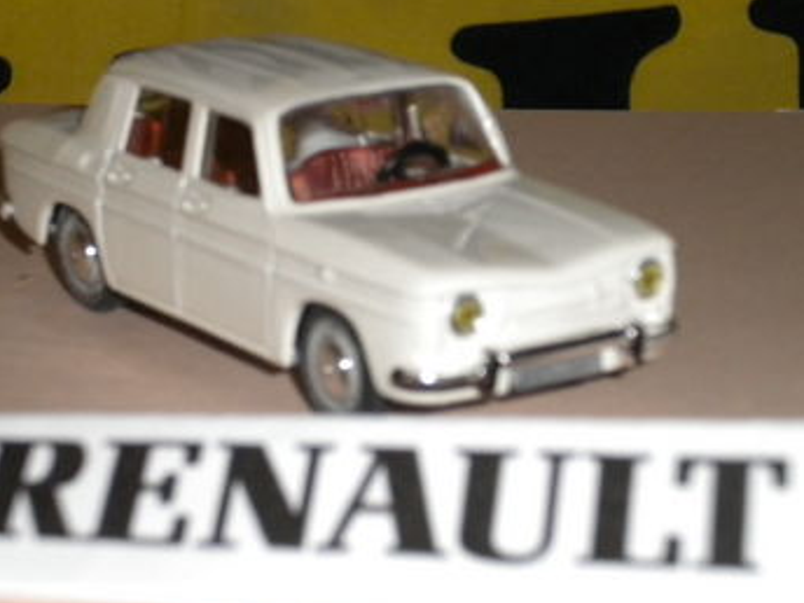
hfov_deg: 16.1
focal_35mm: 122
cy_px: 276
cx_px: 351
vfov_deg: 12.1
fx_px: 2834
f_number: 5.9
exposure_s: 1/60
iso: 400
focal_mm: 18.9
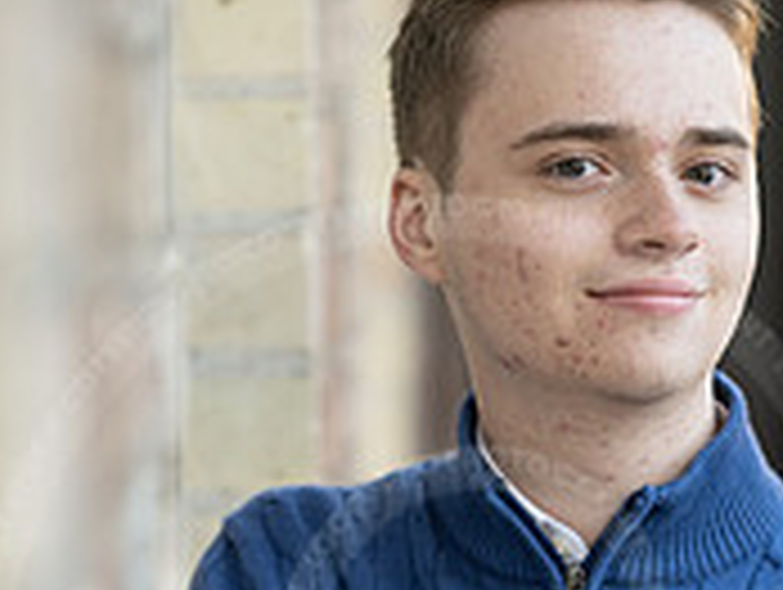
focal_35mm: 211
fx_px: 4779
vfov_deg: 7.0
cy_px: 743
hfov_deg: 9.4
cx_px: 562
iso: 100
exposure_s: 1/160
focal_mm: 85
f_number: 1.8
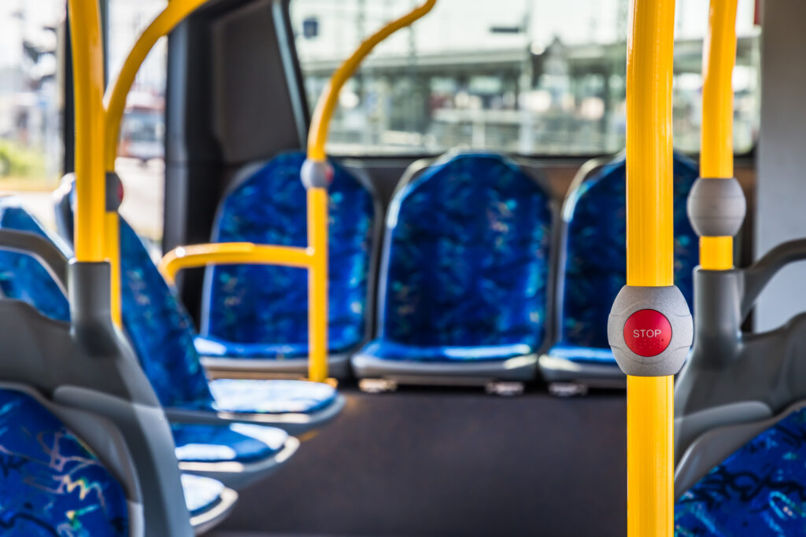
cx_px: 403
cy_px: 268
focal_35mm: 98
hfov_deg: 20.7
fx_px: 2204
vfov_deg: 13.9
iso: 100
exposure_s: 1/80
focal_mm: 65
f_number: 6.3
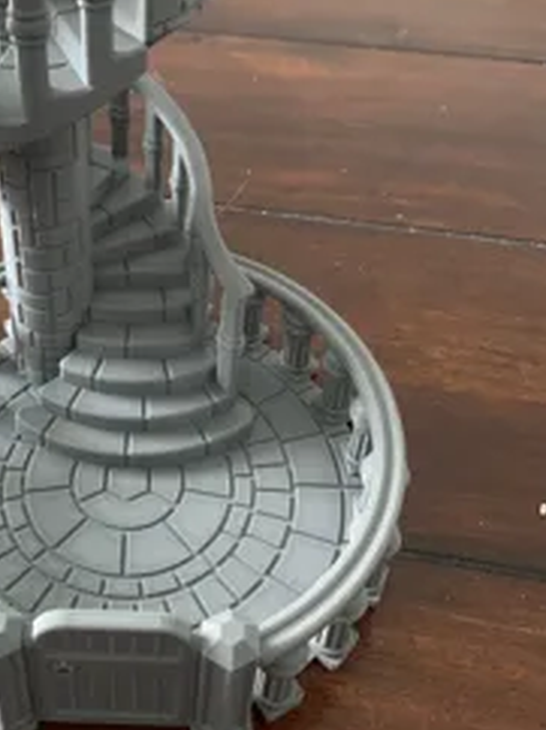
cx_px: 136
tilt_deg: -38.8
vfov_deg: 43.1
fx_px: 906
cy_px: 226
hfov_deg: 32.9
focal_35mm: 43
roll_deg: +0.8
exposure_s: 1/30
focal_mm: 4.25
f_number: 1.8
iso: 500
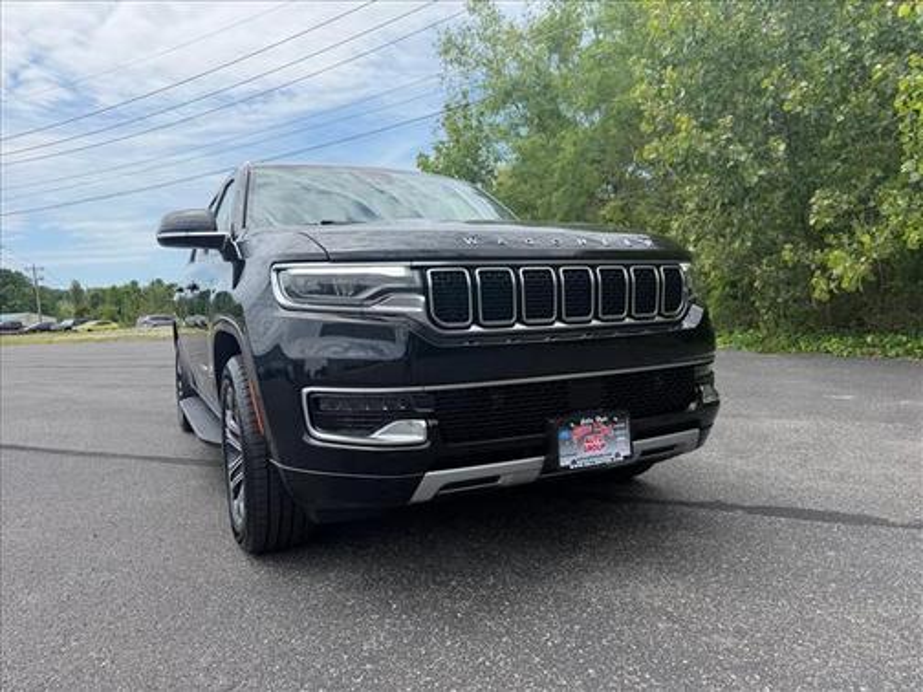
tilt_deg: -3.9
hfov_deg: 71.6
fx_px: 640
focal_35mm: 24
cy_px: 346
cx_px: 462
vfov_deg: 56.8
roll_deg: +3.8
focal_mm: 6.76
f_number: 1.78
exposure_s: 1/3425
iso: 100
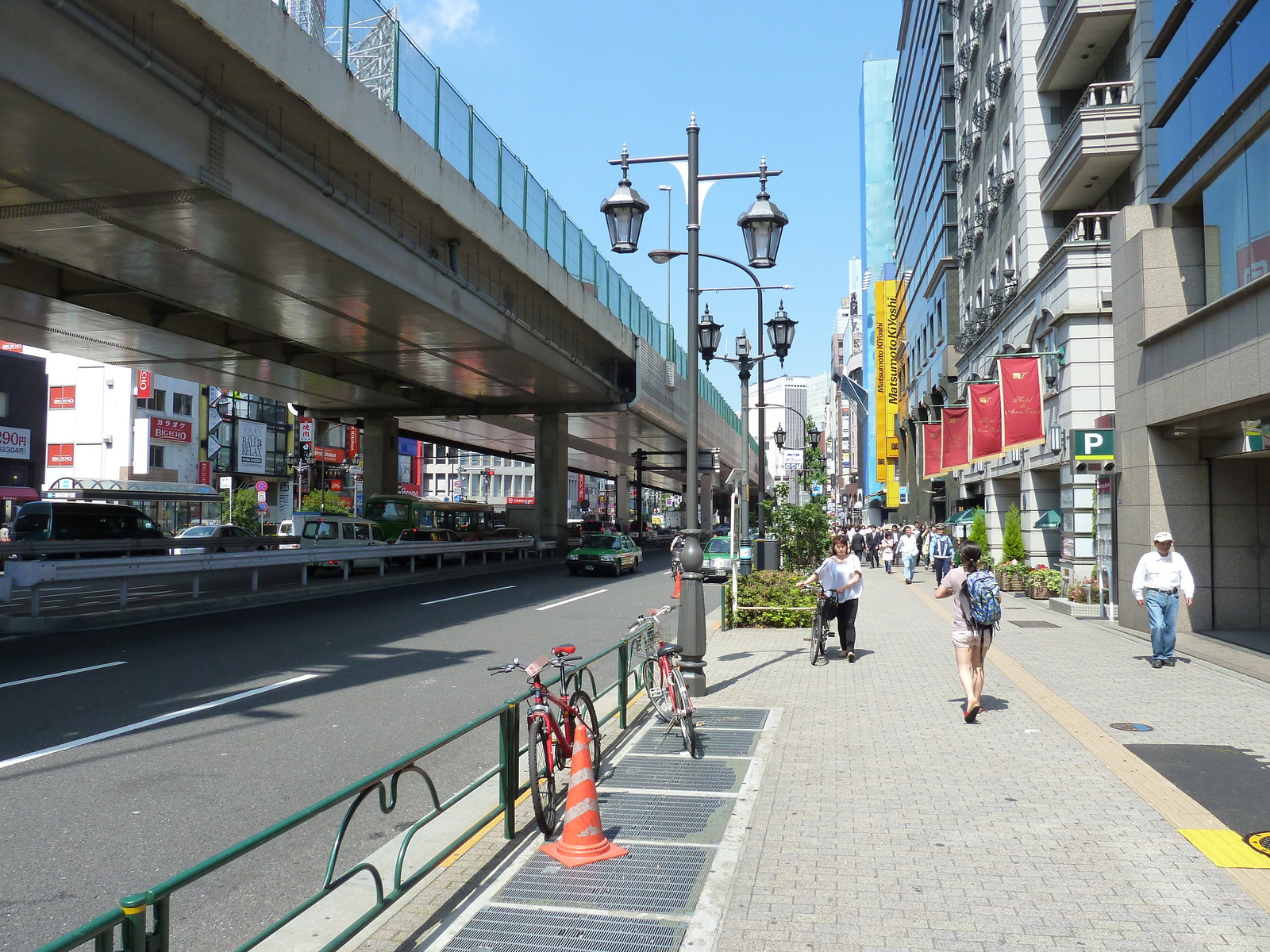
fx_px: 917
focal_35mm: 25
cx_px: 635
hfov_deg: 69.4
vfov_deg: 54.9
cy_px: 476
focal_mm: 4.1
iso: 125
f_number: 4
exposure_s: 1/400
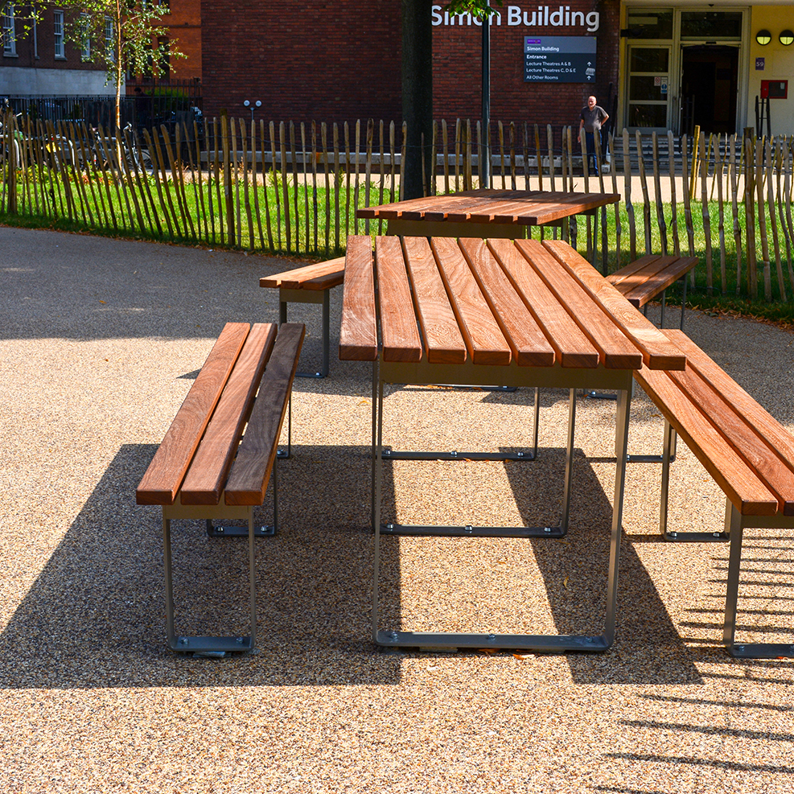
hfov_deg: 27.7
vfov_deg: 27.7
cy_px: 400
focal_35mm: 62
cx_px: 461
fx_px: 1609
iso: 200
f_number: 10
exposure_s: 1/250
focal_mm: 32
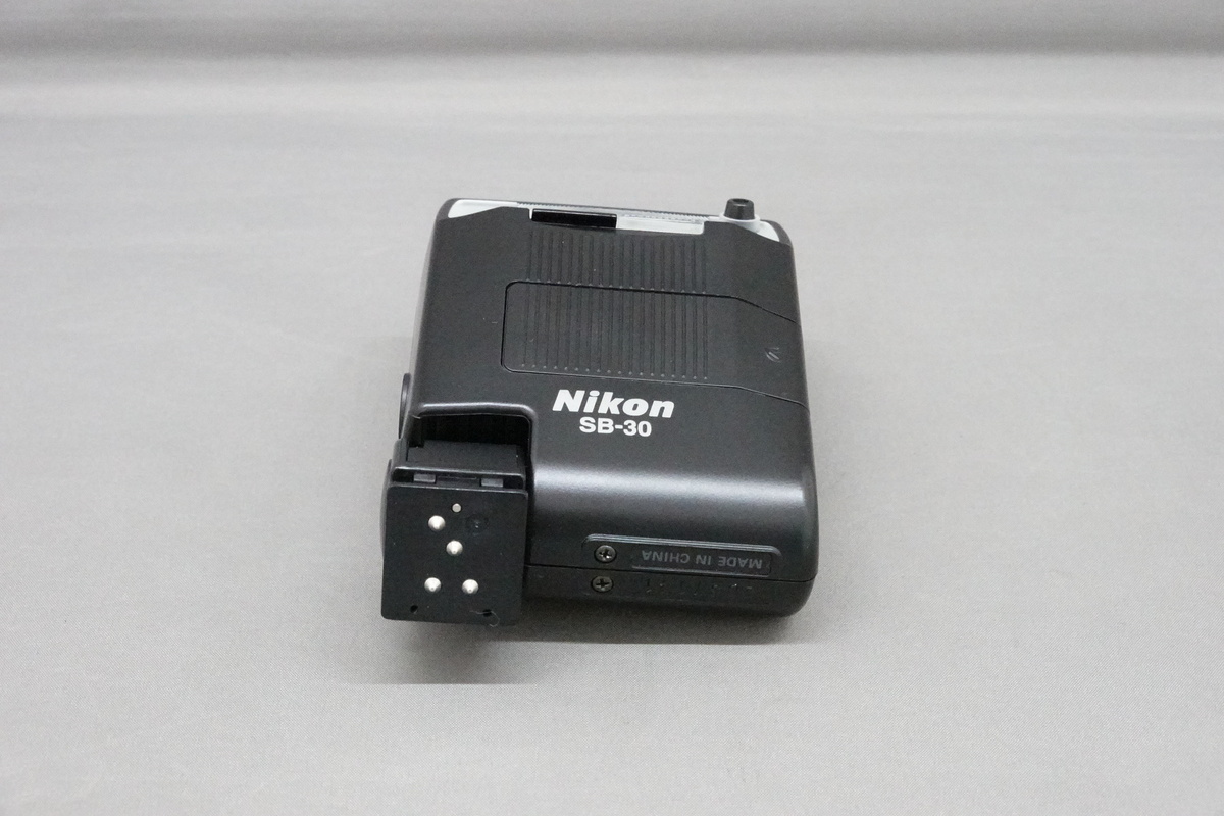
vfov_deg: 17.3
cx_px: 612
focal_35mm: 79
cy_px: 408
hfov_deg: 25.7
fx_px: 2686
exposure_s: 1/80
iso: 6400
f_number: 8
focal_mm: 29.1
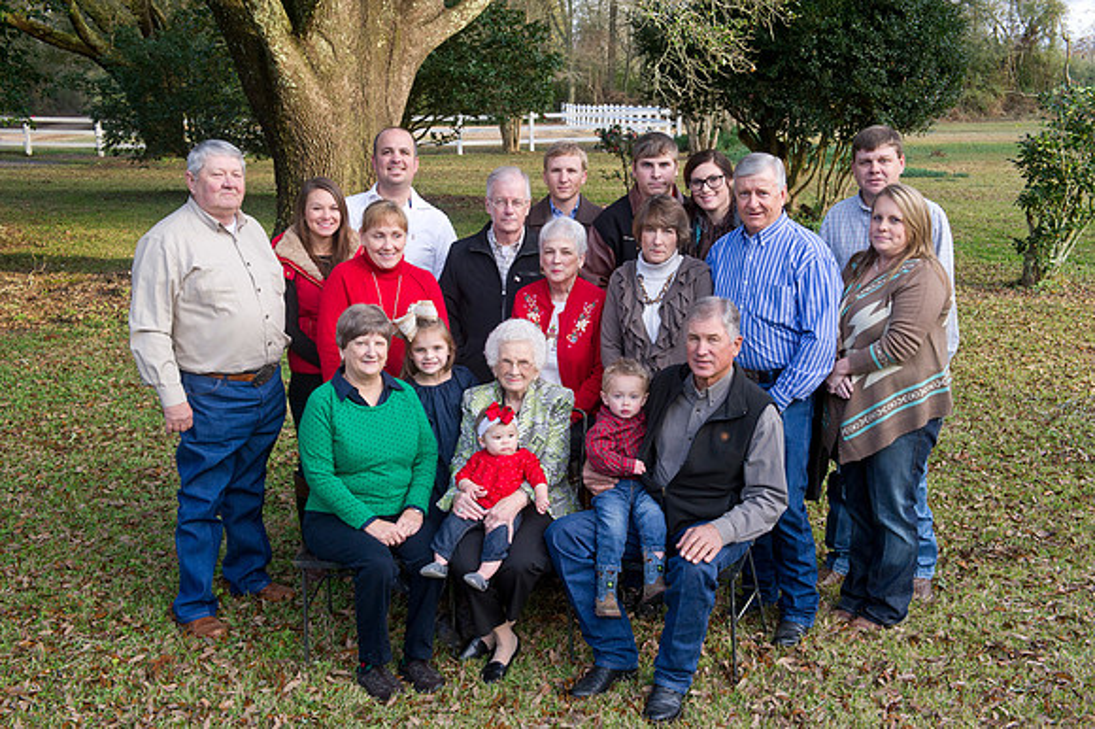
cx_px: 548
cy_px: 364
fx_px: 1338
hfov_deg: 44.5
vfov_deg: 30.5
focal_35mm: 44
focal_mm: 44
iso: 1000
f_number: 8
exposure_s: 1/200
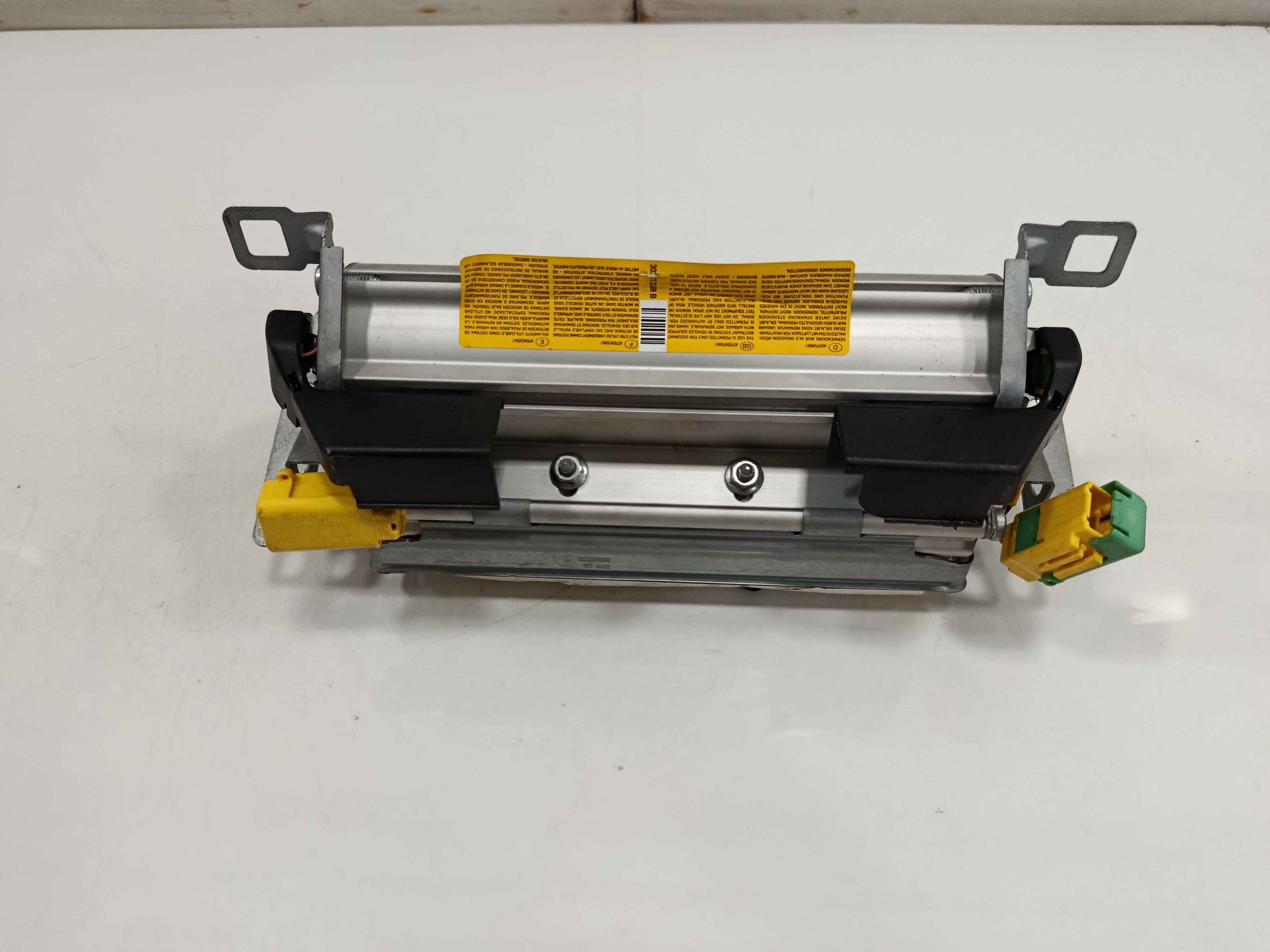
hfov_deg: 71.6
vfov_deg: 56.8
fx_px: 881
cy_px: 476
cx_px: 635
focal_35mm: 24
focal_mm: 5.24
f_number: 1.7
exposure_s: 1/100
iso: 926
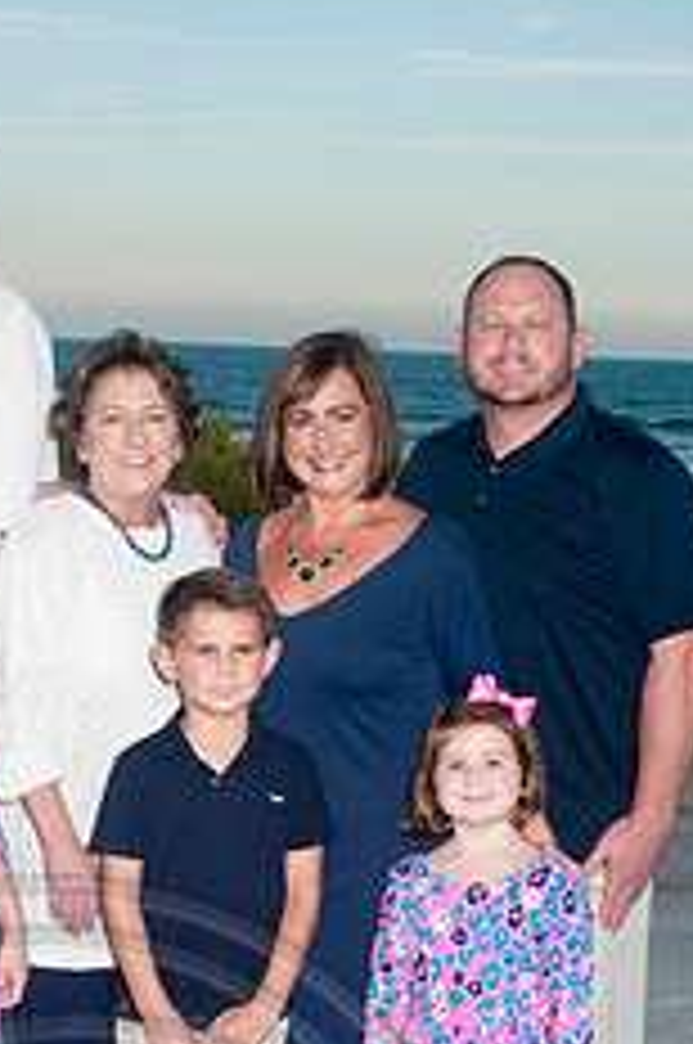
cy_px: 734
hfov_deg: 14.6
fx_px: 2693
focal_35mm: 93
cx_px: 241
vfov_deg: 21.8
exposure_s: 1/250
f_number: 8
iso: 100
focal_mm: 32
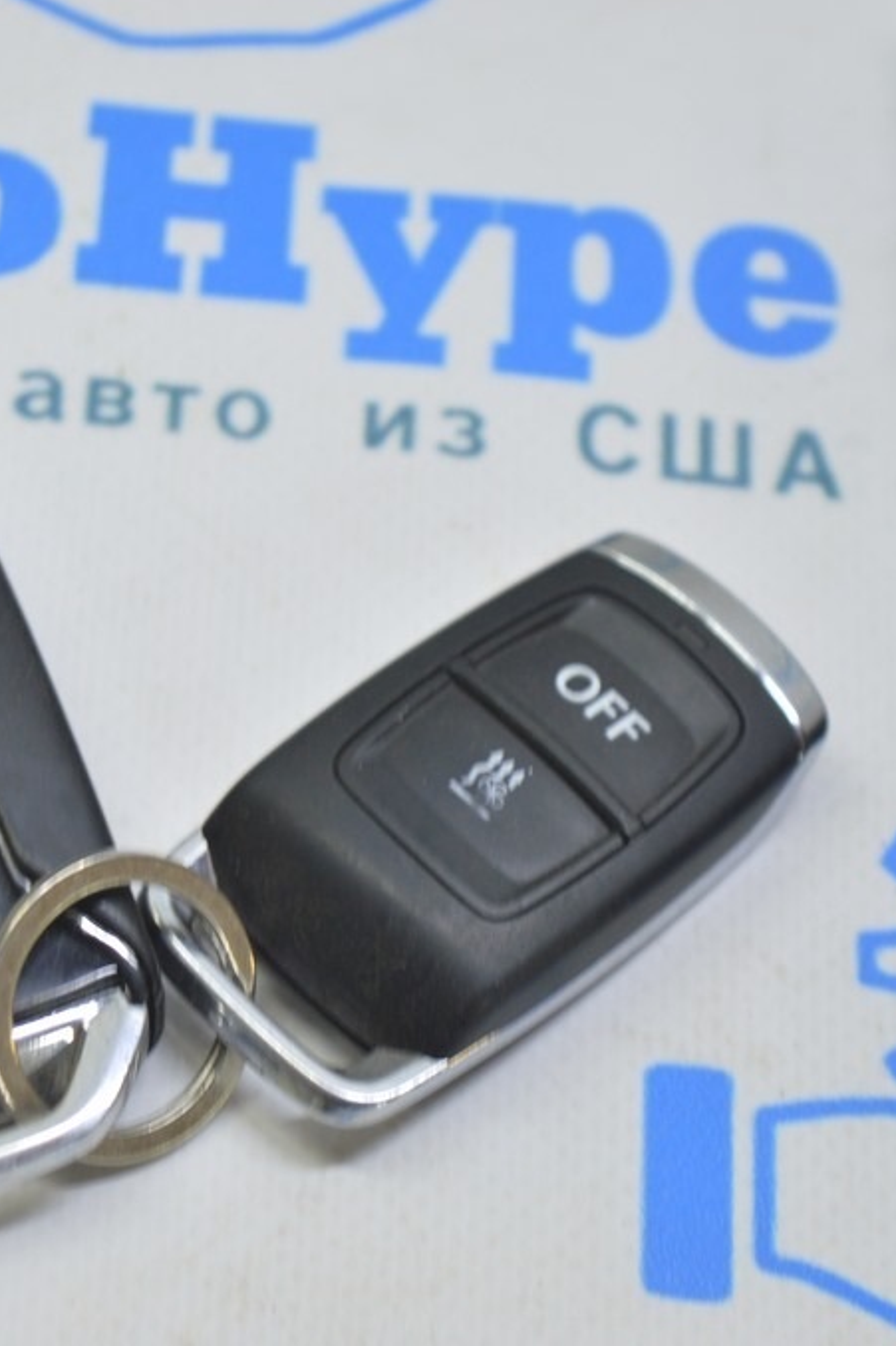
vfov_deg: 16.4
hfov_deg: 10.9
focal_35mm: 125
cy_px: 671
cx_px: 56
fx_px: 4660
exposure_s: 1/20
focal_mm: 55
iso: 400
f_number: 5.6
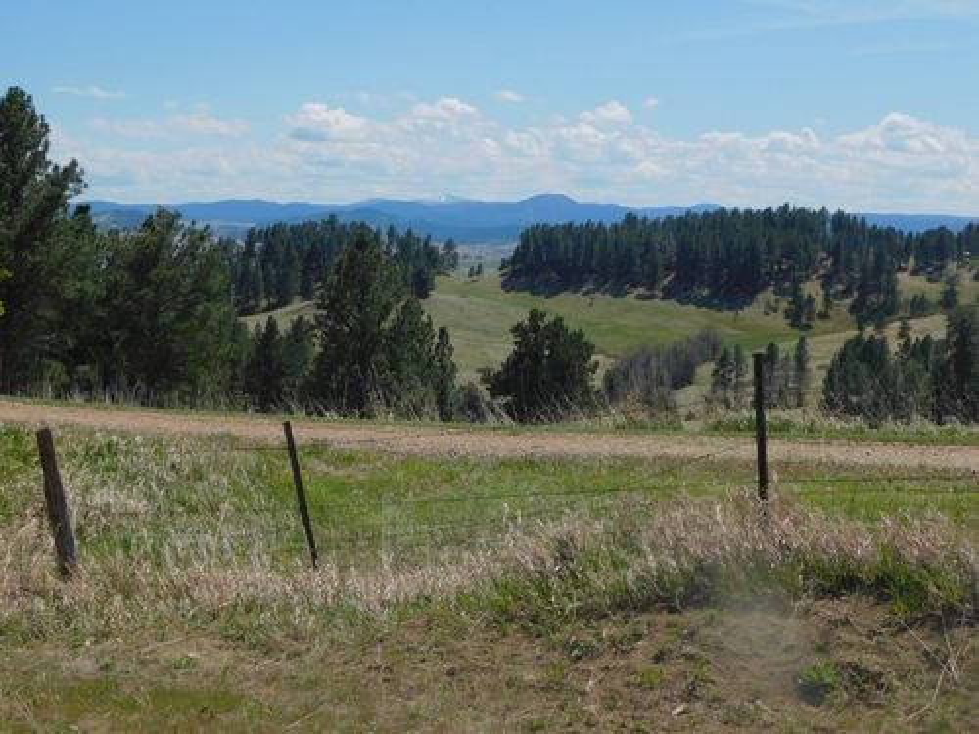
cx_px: 490
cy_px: 367
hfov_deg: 32.7
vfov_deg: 24.8
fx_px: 1669
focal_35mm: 59
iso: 125
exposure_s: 1/400
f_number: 8
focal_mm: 10.4
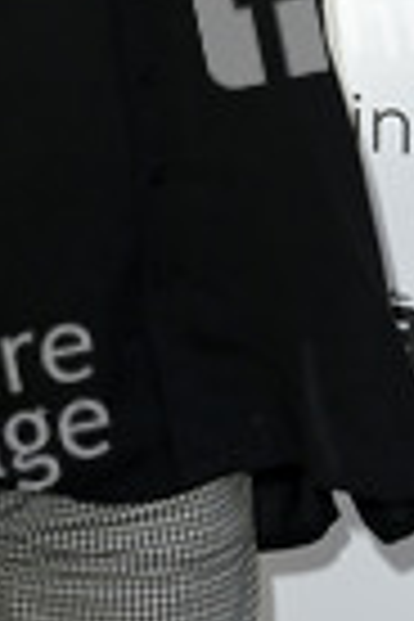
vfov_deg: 13.5
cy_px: -243
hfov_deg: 9.4
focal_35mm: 145
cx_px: 9
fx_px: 2501
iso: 400
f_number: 6.3
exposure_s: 1/250
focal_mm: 50
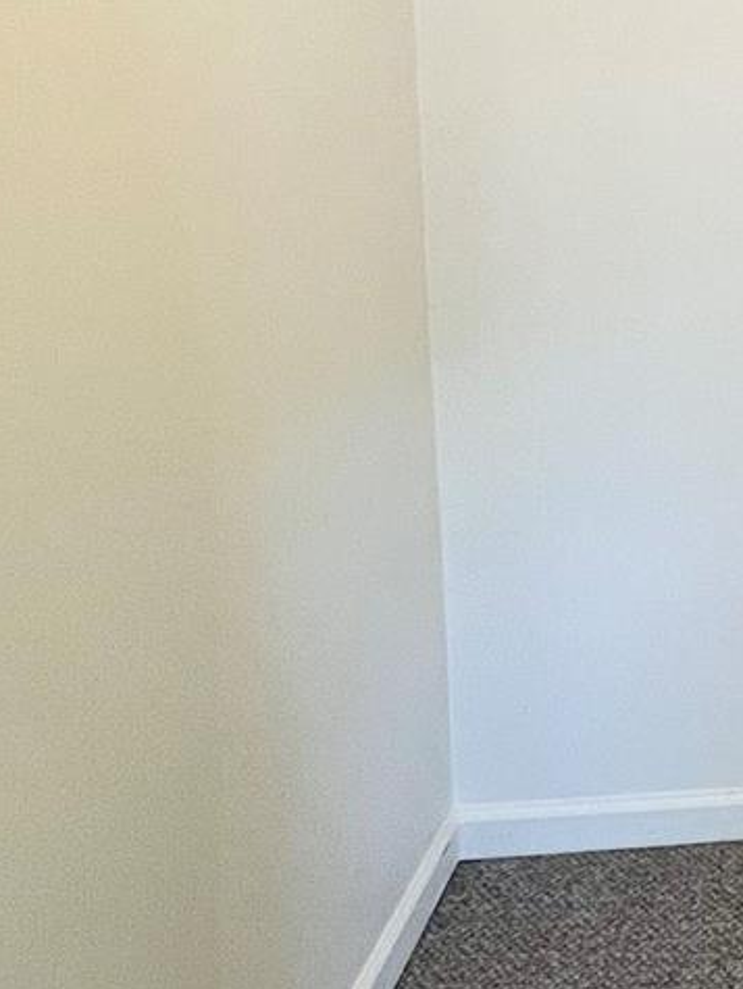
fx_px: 1200
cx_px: 1080
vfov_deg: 40.1
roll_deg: +0.6
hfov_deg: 26.3
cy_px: 31
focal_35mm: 42
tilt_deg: -4.4
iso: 125
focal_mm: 1.57
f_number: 1.8
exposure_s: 1/30
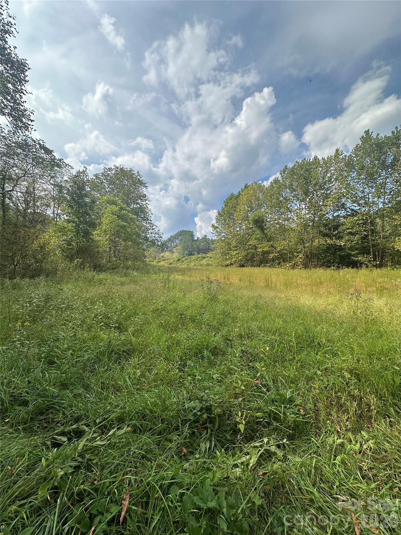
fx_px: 216
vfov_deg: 102.1
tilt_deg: +0.0
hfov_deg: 85.7
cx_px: 200
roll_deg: -0.4
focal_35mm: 14
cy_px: 268
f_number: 2.2
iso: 40
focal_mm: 2.22
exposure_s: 1/1715
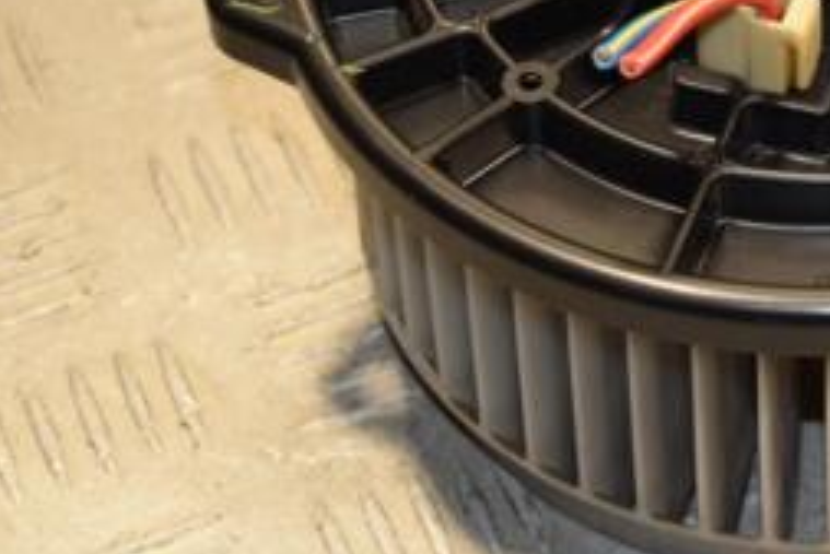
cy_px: 33
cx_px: 791
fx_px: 4268
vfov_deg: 7.4
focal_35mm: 185
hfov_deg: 11.0
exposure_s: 1/160
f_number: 5
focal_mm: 52
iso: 800
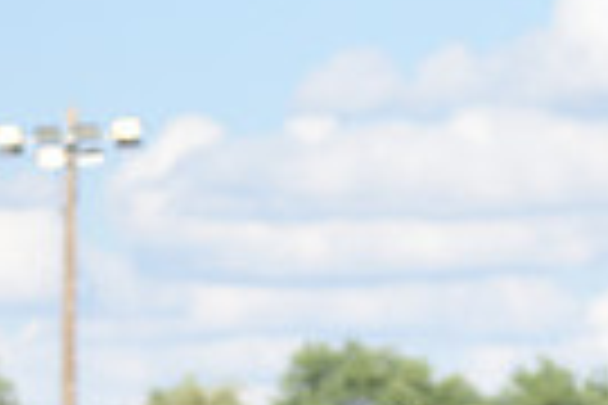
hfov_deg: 4.6
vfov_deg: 3.0
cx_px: 401
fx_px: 7599
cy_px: 799
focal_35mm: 450
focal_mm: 105
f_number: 2.8
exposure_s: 1/4000
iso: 400
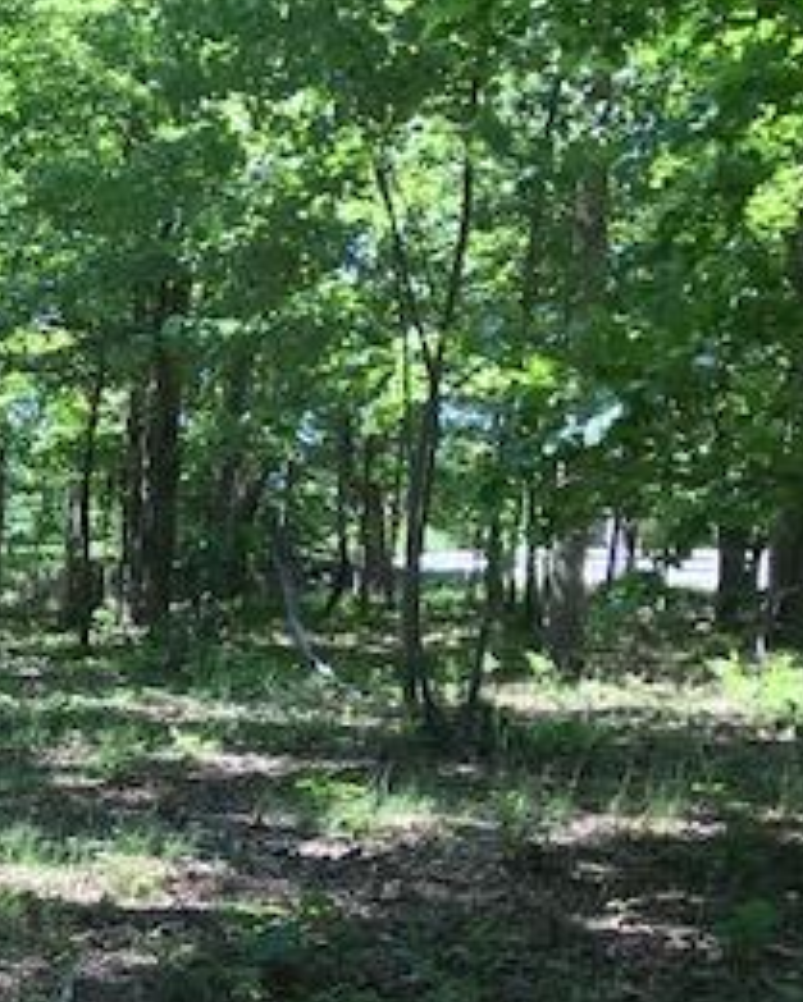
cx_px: -207
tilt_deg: +0.0
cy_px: 733
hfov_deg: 21.0
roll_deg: -3.2
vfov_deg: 27.9
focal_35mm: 67
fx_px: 1989
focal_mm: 3.99
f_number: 1.8
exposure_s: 1/154
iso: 20
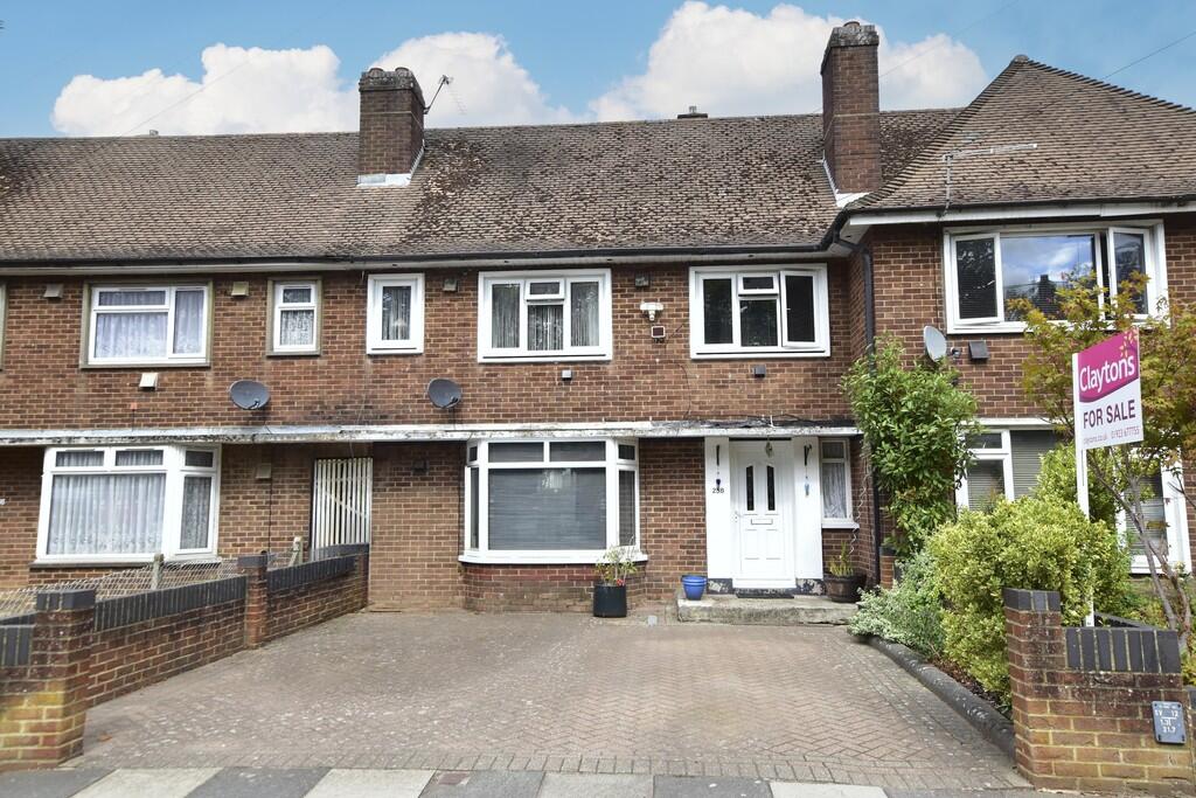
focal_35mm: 27
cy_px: 399
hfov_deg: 67.4
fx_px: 897
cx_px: 598
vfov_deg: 47.9
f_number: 8
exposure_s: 1/500
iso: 640
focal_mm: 18
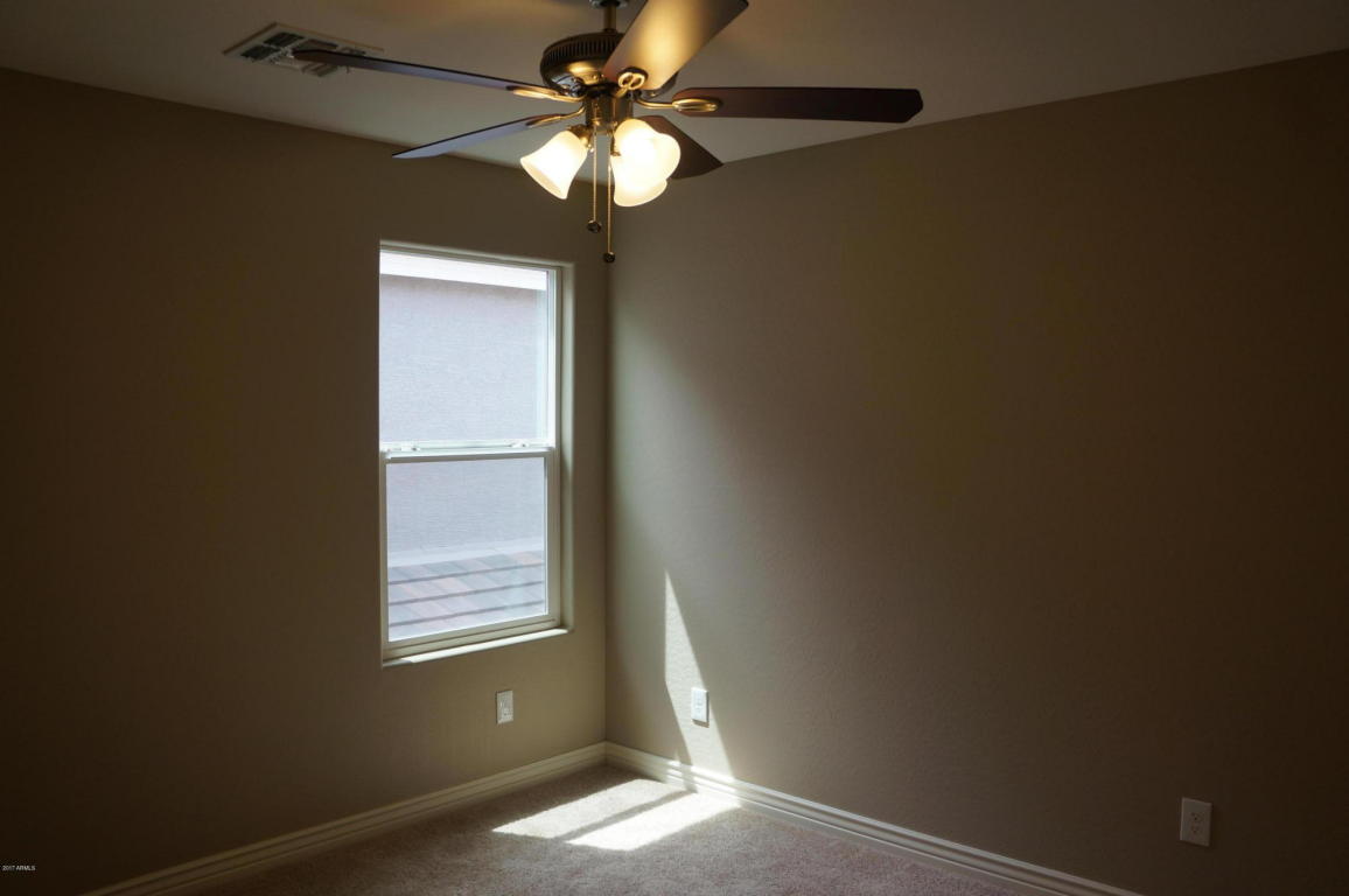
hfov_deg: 67.4
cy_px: 448
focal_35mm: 27
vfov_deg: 47.8
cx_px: 674
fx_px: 1011
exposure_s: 1/160
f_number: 4
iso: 160
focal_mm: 18
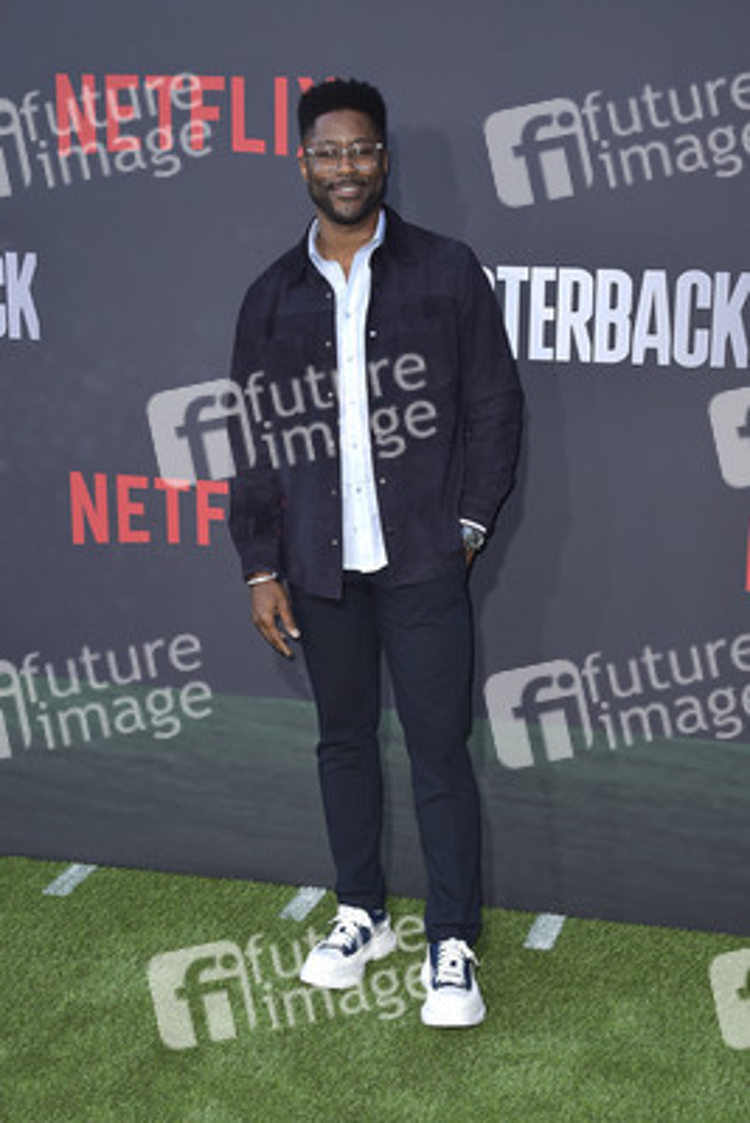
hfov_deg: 30.5
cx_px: 375
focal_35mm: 44
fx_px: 1374
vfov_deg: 44.5
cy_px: 562
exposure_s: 1/250
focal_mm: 44
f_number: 6.3
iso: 320
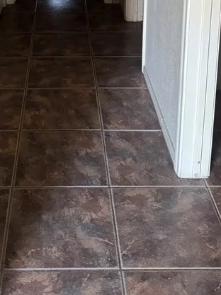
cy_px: -47
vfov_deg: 28.9
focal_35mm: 59
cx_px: 67
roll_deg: -0.4
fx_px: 503
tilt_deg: -13.3
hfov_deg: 24.6
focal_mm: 6.76
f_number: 1.78
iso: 500
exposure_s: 1/60
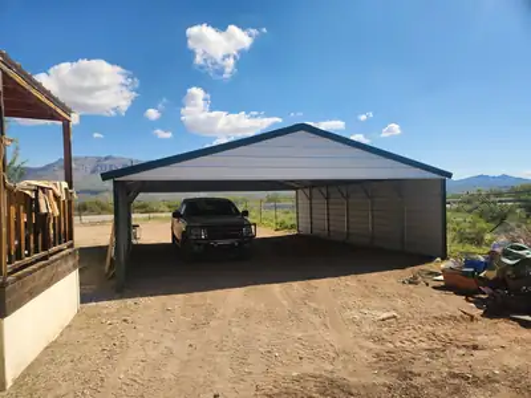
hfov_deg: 73.9
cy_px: 199
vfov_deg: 58.9
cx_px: 266
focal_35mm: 23
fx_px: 353
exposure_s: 1/1732
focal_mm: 5.4
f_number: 1.8
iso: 20
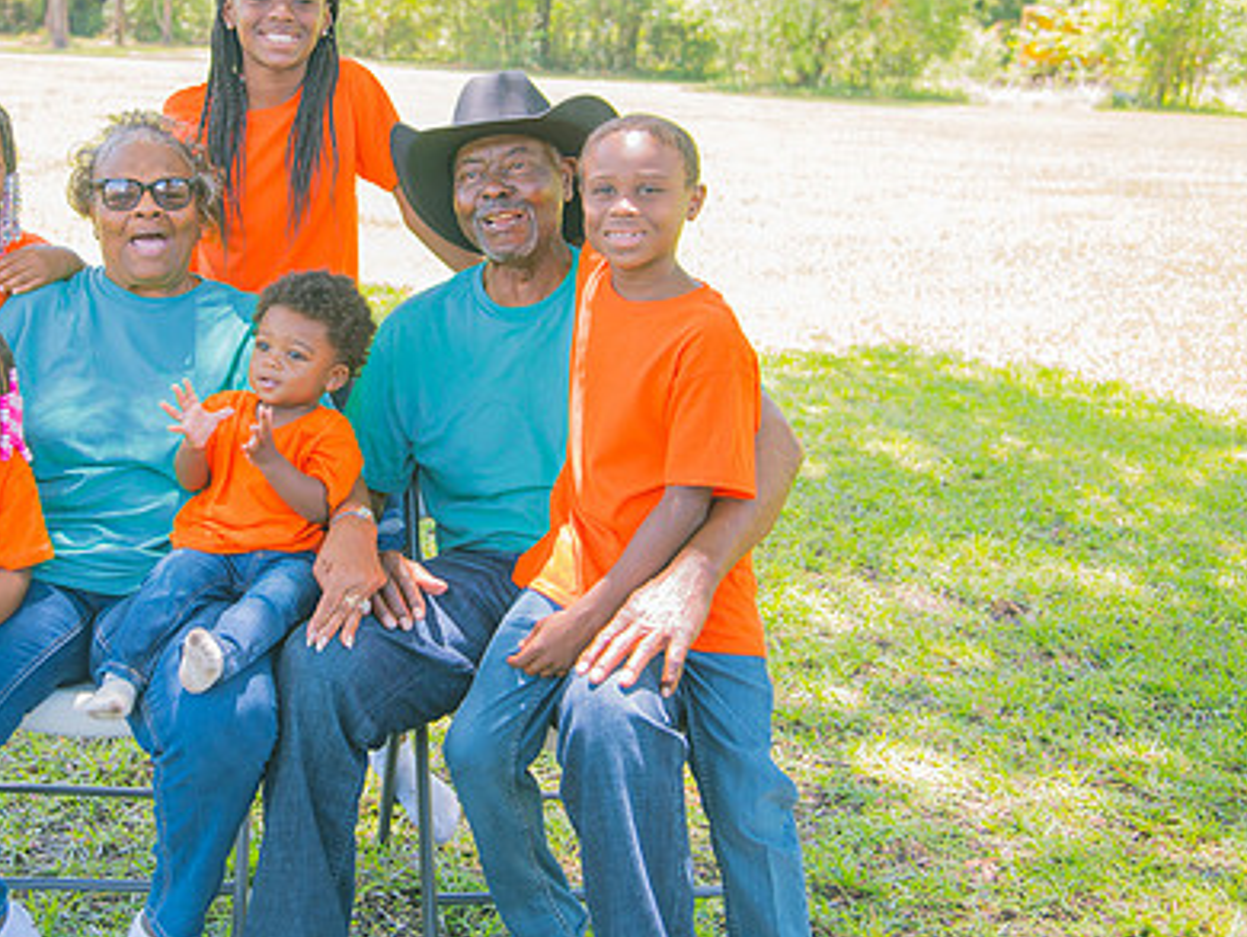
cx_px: 352
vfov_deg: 29.0
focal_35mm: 50
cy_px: 329
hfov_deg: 37.5
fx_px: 1802
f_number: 4
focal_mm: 35
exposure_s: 1/125
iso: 250
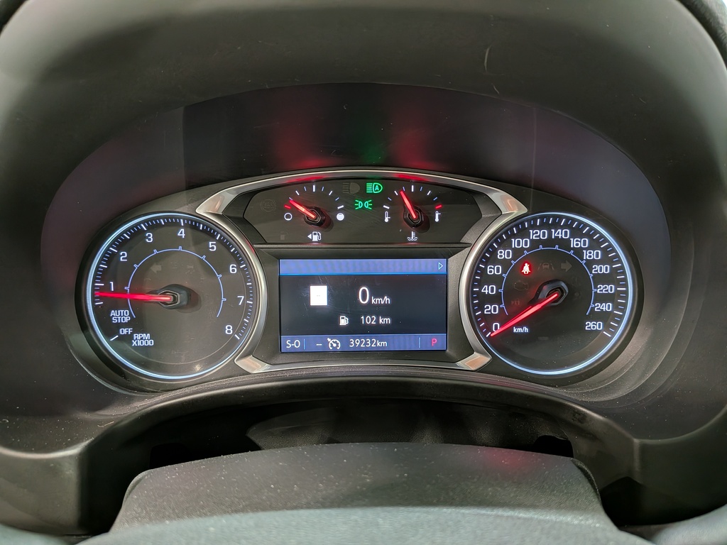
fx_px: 504
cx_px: 364
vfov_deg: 56.8
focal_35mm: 24
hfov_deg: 71.6
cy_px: 272
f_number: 1.7
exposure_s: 1/24
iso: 194
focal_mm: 4.53
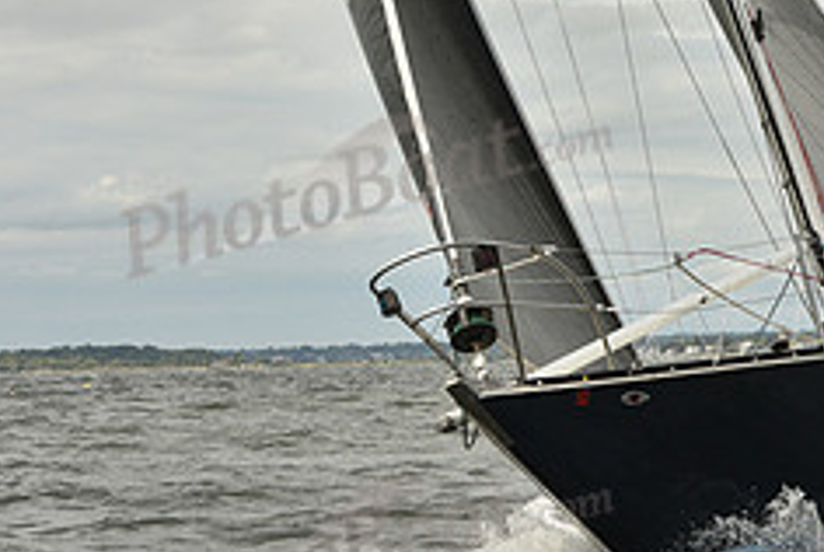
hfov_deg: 11.8
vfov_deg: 8.0
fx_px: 3942
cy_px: 320
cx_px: 796
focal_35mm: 172
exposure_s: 1/800
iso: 250
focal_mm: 70
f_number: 9
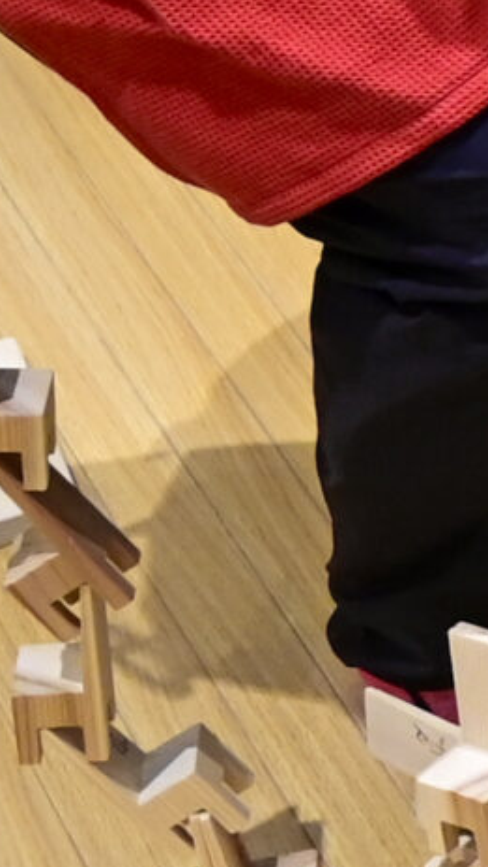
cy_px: 128
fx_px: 3589
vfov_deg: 13.7
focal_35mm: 156
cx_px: 1632
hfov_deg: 6.8
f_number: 6.3
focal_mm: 18
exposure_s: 1/125
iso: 2500
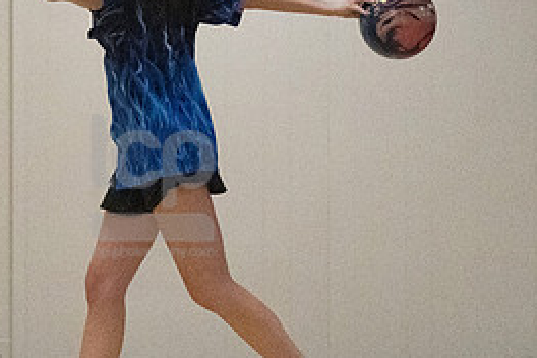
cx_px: 153
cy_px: 187
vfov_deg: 3.6
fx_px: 5698
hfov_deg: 5.4
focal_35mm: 382
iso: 10000
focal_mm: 116
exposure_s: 1/1250
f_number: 4
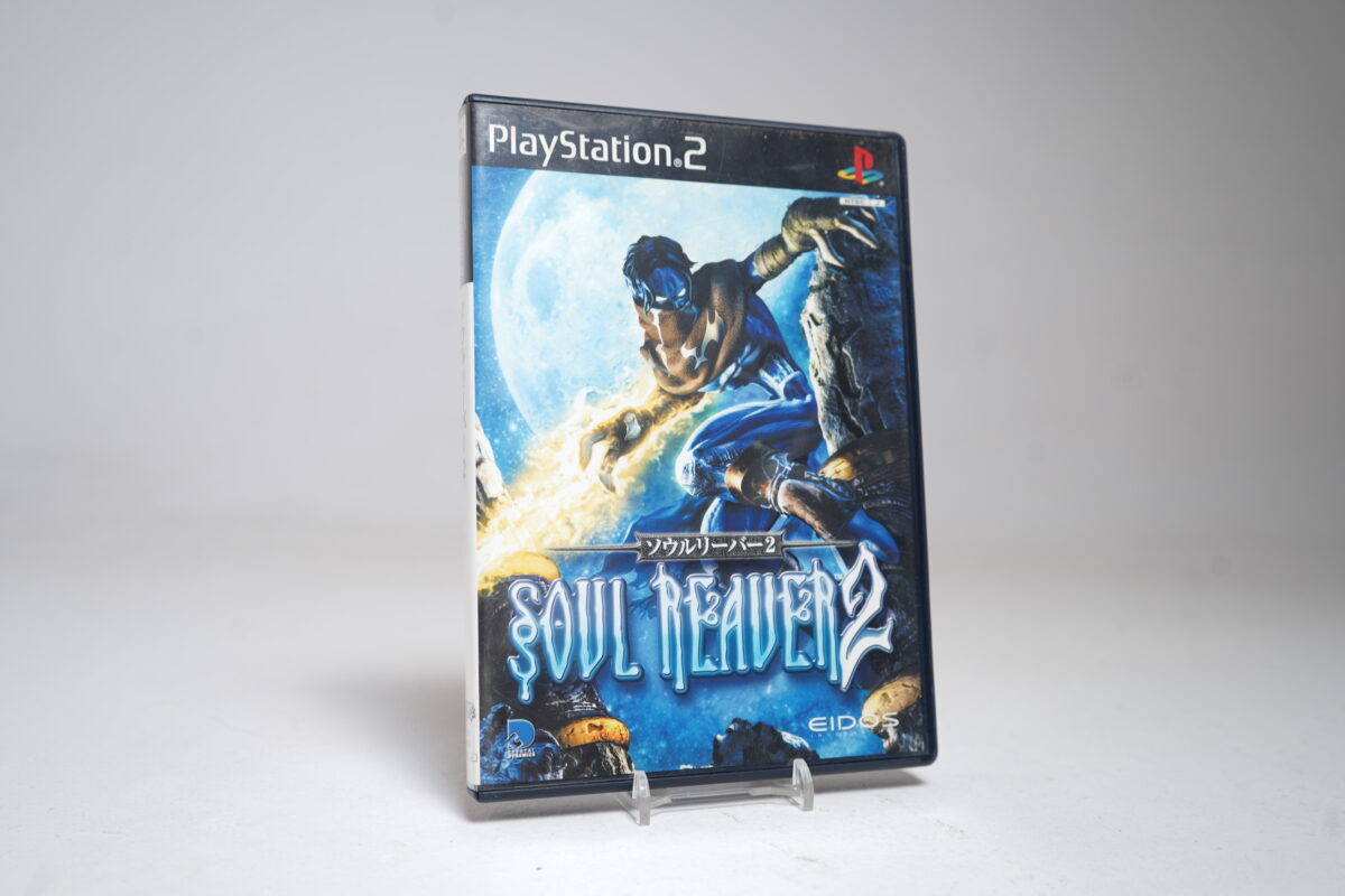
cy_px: 448
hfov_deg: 58.7
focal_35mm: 32
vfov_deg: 41.1
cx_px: 672
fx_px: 1195
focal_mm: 32
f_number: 5
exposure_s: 1/3
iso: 64
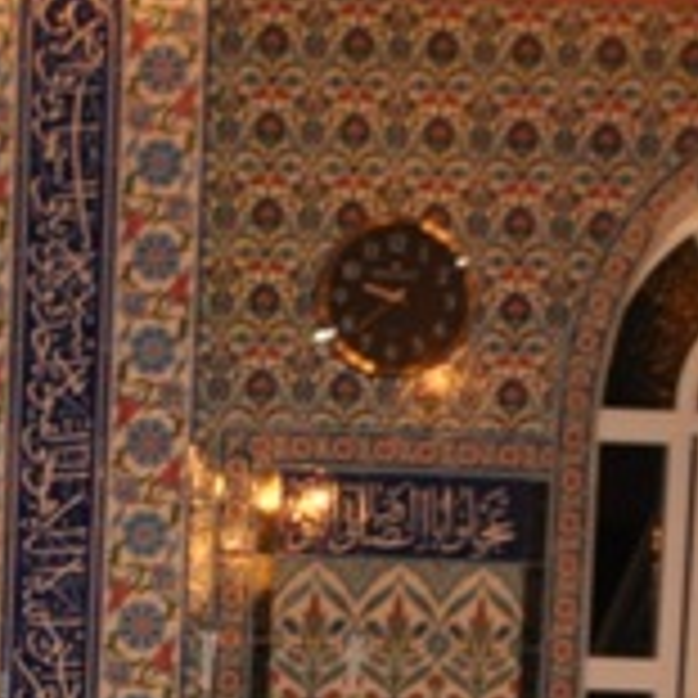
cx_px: -446
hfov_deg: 14.5
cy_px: 1099
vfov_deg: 14.7
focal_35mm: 109
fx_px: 2487
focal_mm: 18
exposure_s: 1/60
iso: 800
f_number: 3.5
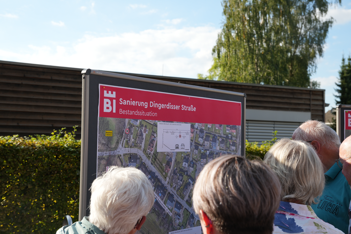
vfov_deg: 27.5
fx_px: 478
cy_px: 117
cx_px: 176
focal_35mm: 49
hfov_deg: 40.3
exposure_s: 1/400
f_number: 4.5
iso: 100
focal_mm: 33
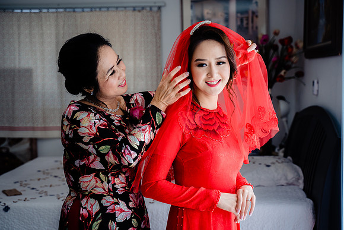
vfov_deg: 25.5
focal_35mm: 53
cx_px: 172
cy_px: 115
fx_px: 507
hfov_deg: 37.5
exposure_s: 1/200
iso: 250
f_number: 3.5
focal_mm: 53
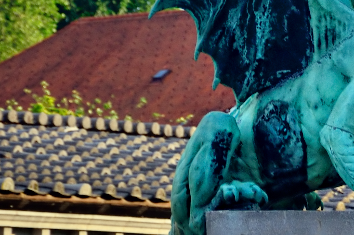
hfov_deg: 4.3
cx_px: 606
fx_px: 4700
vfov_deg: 2.9
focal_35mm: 479
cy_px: -34
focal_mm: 90
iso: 100
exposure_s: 1/80
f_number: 5.6
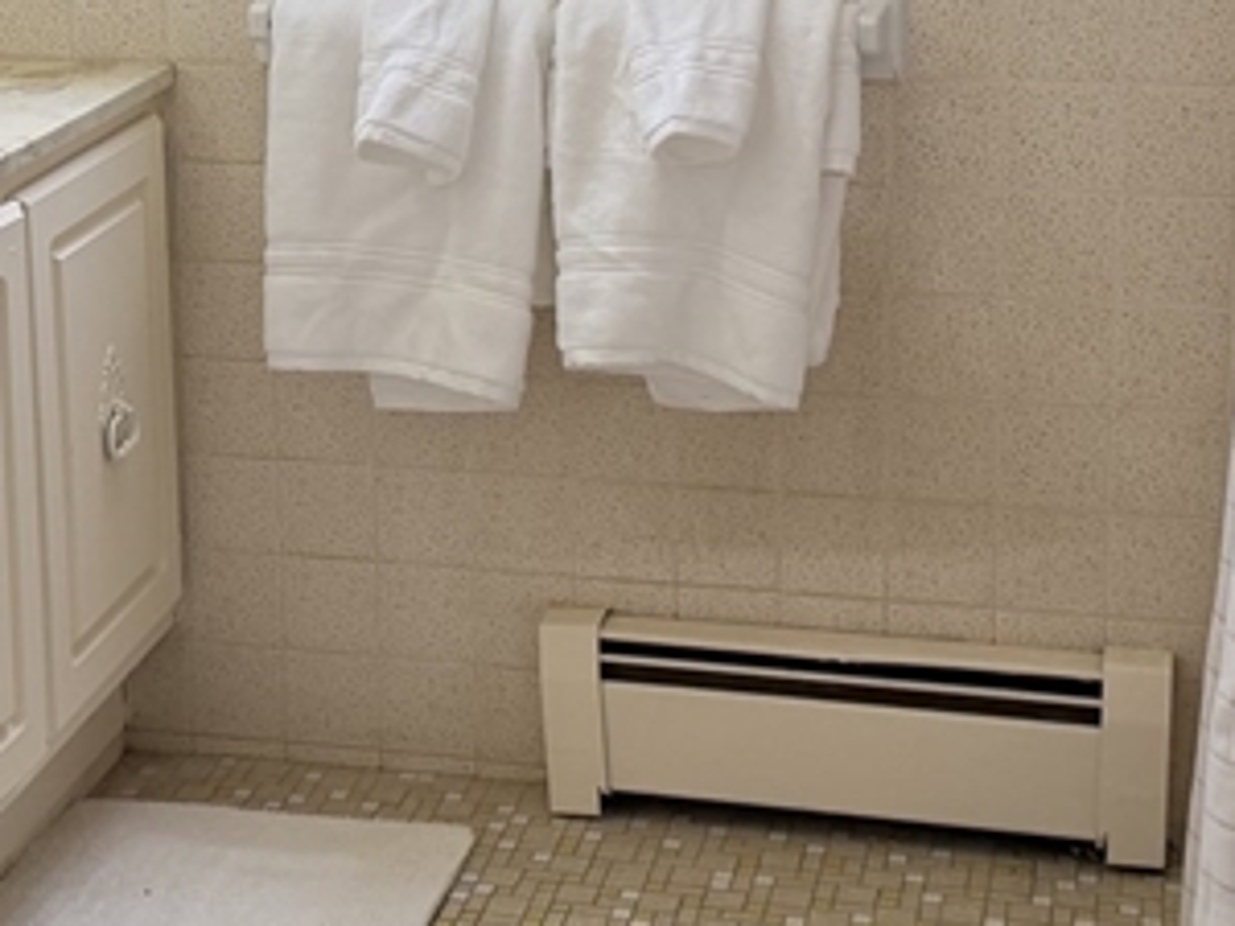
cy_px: 214
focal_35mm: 82
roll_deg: +1.7
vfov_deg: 17.9
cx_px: 354
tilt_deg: -12.2
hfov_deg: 23.7
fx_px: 2926
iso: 160
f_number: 1.78
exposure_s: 1/120
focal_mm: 6.76
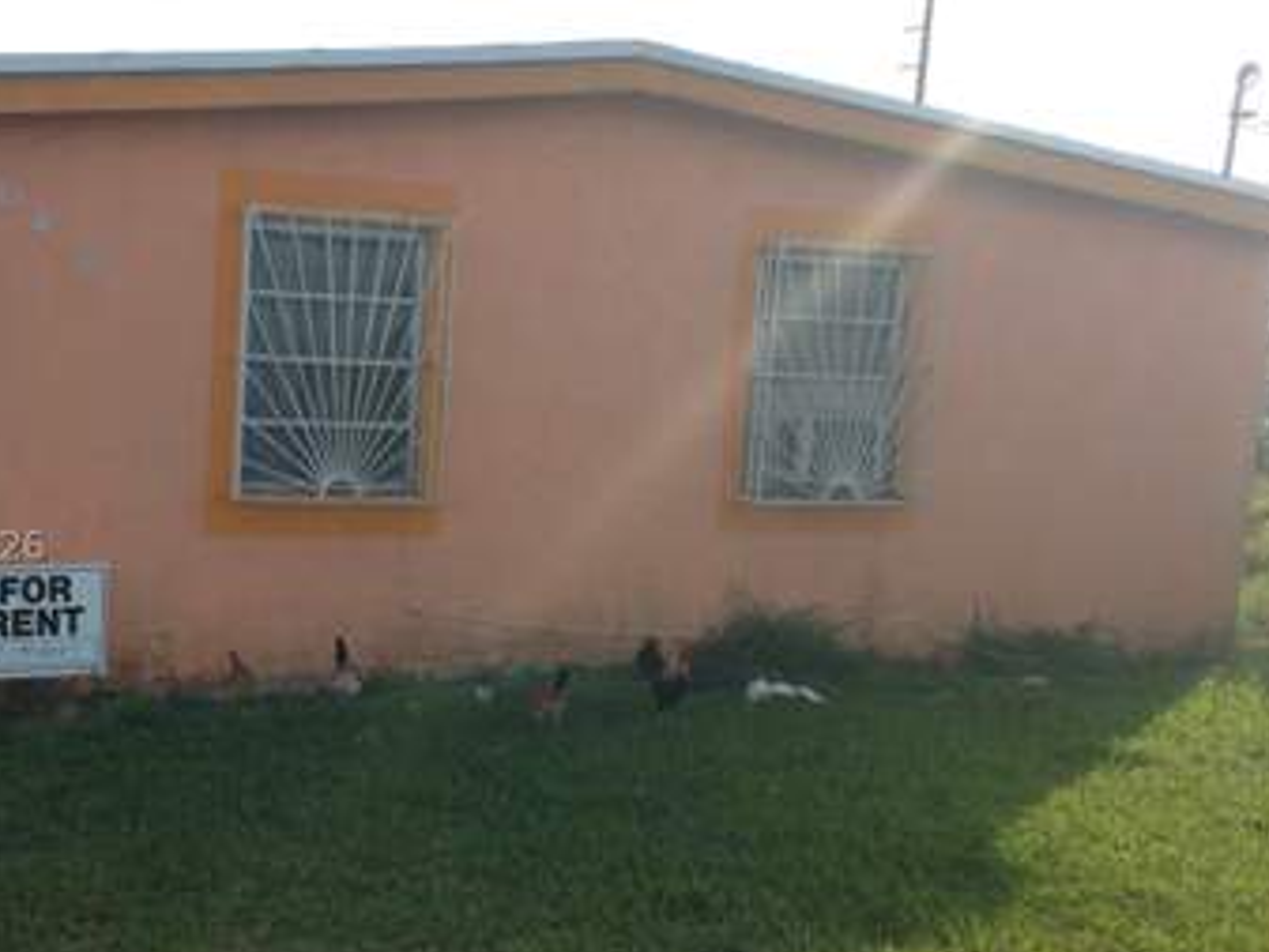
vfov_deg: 30.9
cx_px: 392
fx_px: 1724
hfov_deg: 39.8
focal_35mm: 47
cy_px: 546
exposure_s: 1/1043
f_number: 2.4
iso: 50
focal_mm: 4.12
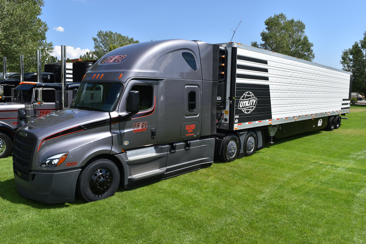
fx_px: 305
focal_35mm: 30
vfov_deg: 43.6
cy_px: 122
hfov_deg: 61.9
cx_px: 183
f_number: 10
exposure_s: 1/400
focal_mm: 20
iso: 200
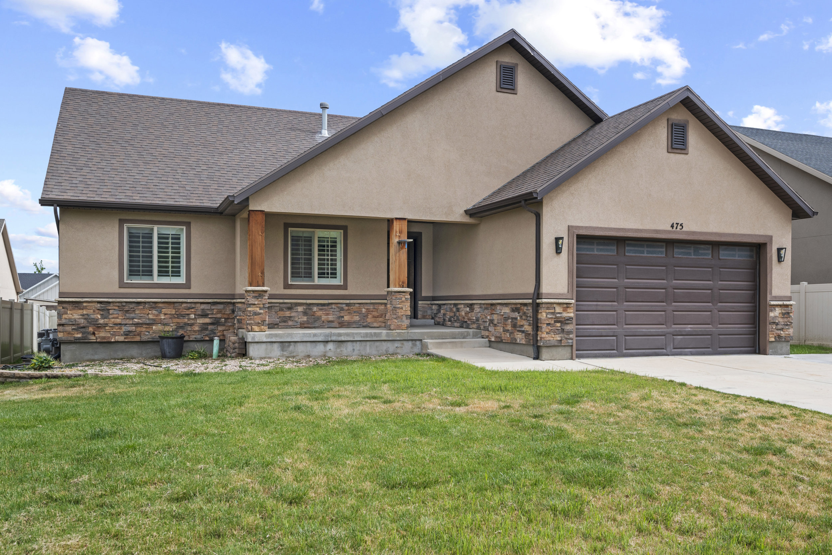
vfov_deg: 43.6
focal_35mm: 30
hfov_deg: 61.9
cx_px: 416
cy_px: 278
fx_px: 694
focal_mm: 30
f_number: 8
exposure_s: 1/50
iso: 250
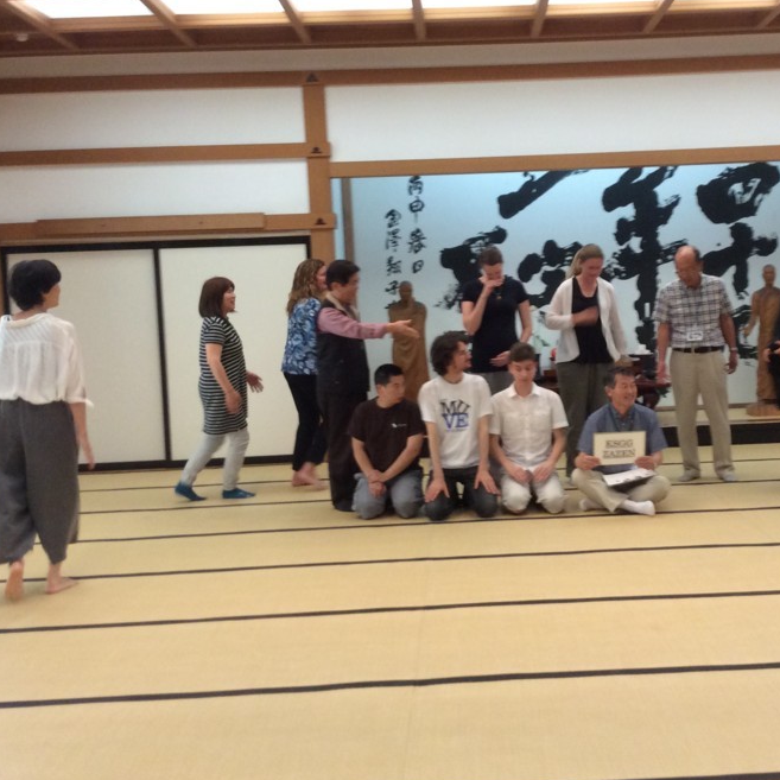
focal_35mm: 44
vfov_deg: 38.3
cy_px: 354
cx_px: 501
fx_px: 1122
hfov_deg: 38.0
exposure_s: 1/24
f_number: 2.4
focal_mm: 3.3
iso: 125
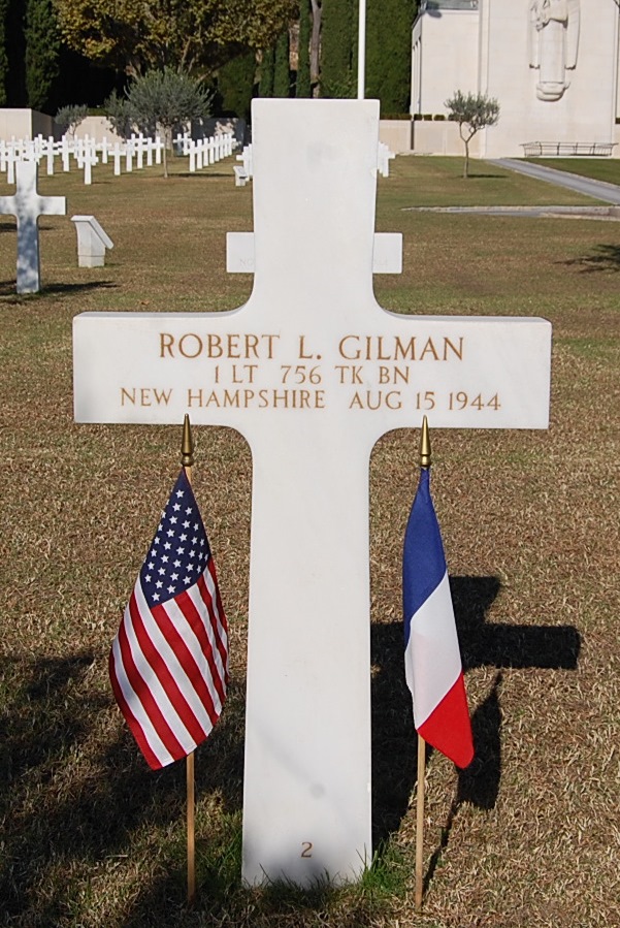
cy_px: 464
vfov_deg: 53.1
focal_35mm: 36
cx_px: 310
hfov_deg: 36.9
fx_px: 928
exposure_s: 1/400
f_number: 10
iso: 200
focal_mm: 24
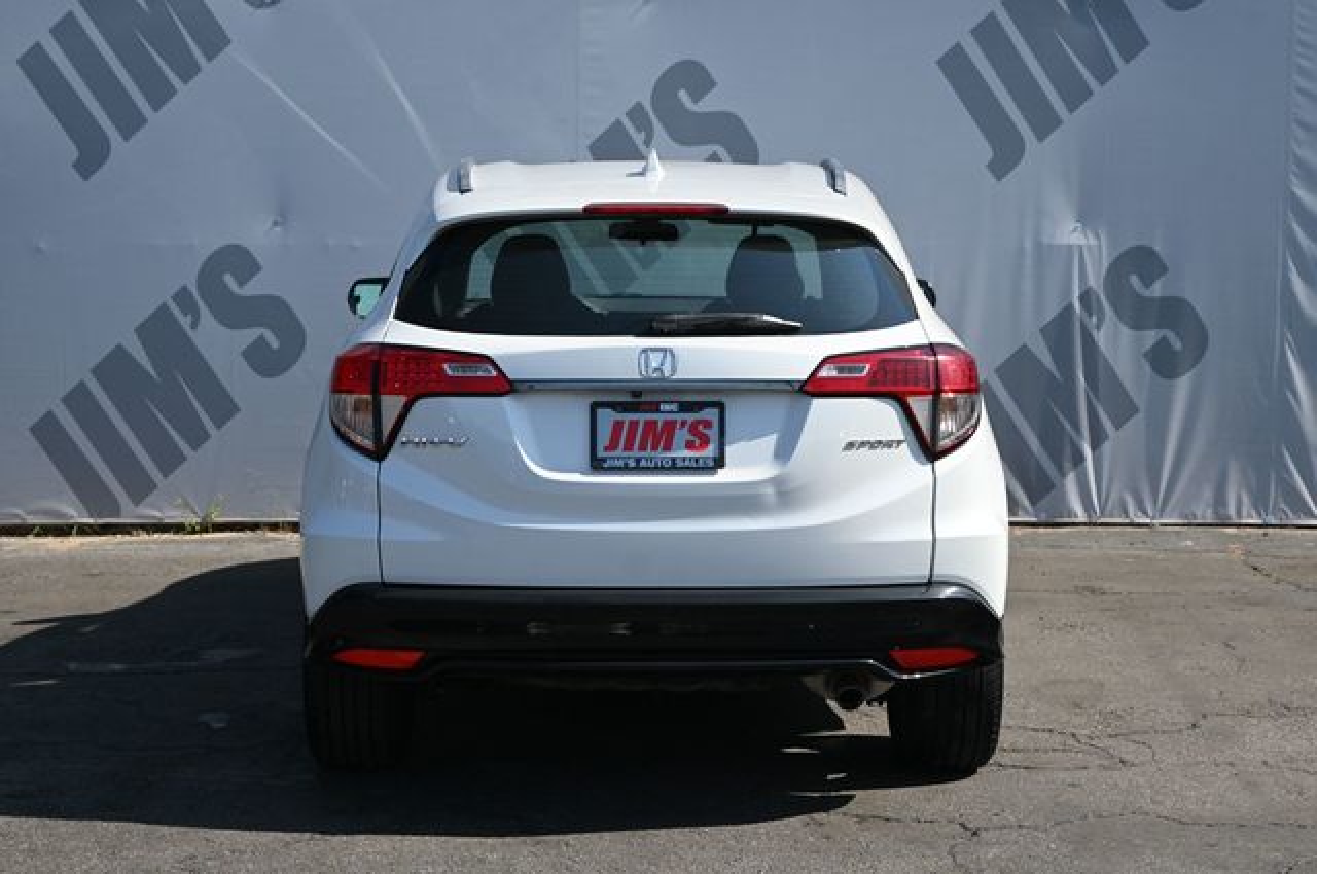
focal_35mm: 60
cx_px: 658
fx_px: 2192
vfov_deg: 22.6
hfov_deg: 33.4
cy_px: 437
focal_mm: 40
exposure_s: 1/250
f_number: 5.6
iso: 110
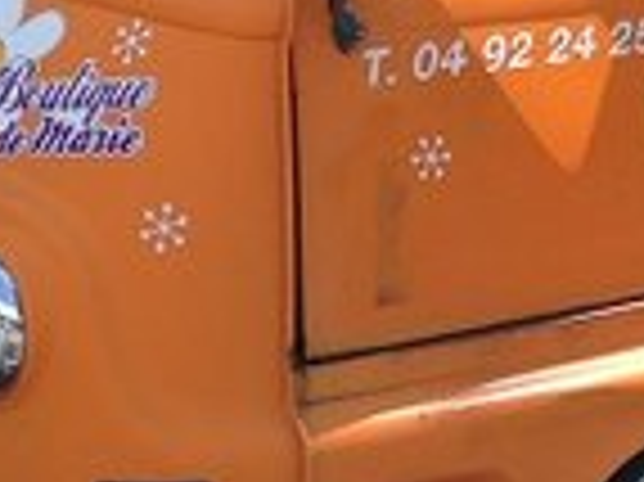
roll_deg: +0.3
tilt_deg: -3.5
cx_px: 730
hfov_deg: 12.0
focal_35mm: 162
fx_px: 3011
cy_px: -56
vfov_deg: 9.1
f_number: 2.4
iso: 50
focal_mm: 4.12
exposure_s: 1/645
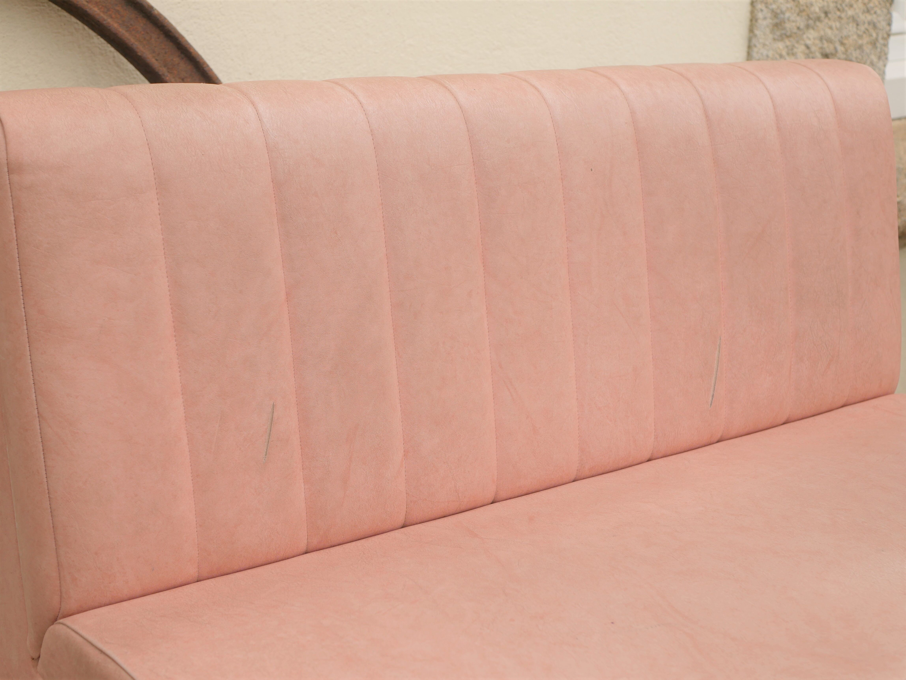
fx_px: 1309
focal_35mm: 50
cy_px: 340
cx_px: 453
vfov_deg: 29.1
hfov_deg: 38.2
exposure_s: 1/640
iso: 200
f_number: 4
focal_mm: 25
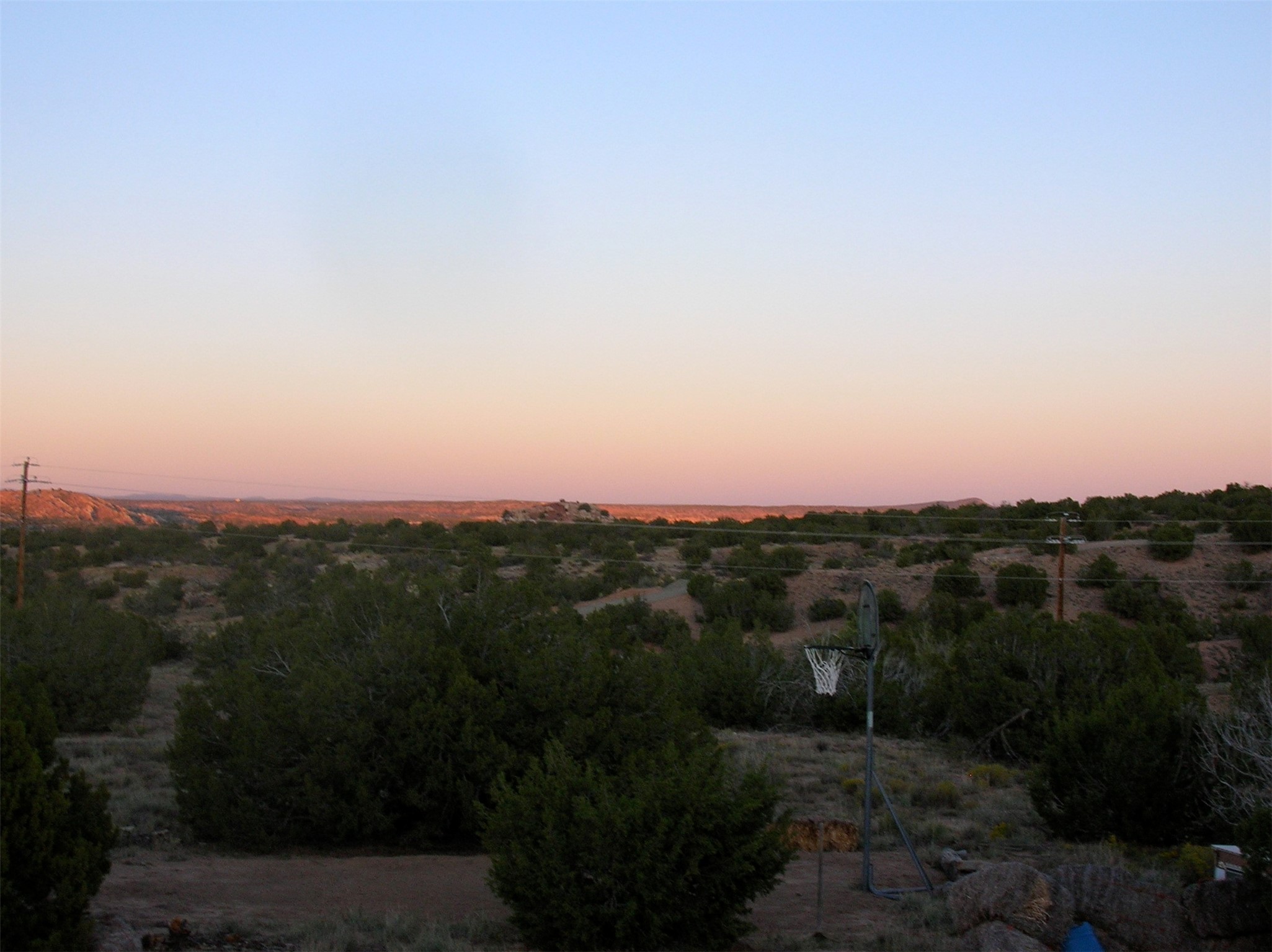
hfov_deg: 41.3
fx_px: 1689
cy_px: 476
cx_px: 636
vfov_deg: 31.5
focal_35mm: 46
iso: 50
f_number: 5.4
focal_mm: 7.7
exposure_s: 1/31.2
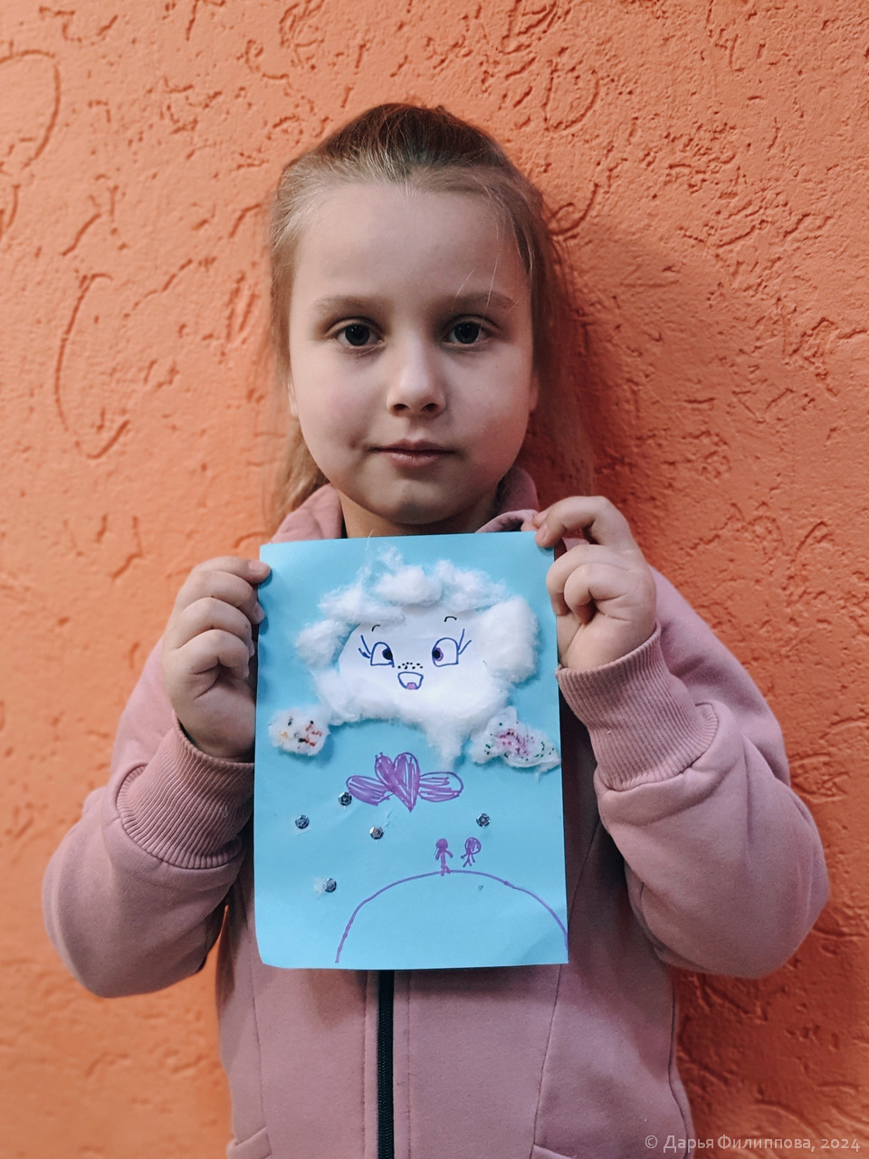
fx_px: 870
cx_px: 434
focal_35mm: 26
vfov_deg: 67.3
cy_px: 580
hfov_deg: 53.1
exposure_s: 1/50
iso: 250
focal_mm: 4.32
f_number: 1.7
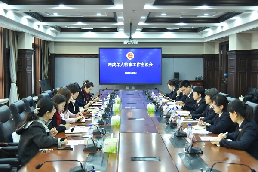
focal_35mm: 48
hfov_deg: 41.1
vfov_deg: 28.1
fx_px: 344
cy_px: 86
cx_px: 129
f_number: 4.5
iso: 800
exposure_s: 1/80
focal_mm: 32
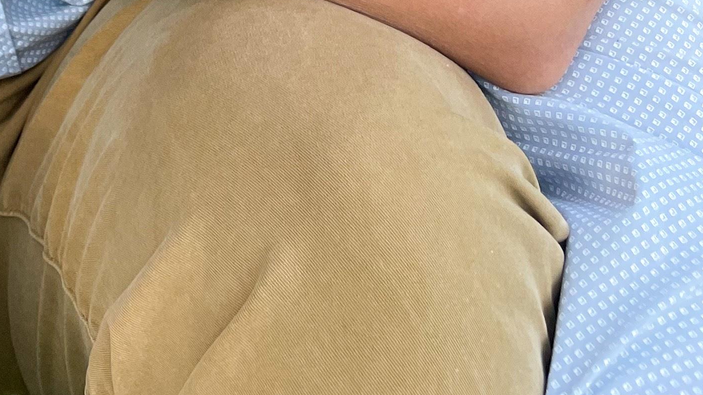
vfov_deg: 12.0
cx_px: -8
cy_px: -555
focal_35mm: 81
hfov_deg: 24.9
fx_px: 1510
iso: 80
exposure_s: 1/120
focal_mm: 4.2
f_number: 1.6
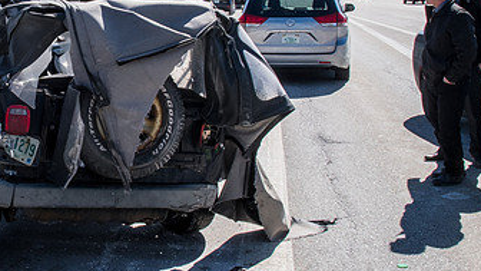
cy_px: 69
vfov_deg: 20.9
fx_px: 727
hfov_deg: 35.0
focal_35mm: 57
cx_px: 71
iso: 400
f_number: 20
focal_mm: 16
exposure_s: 1/125
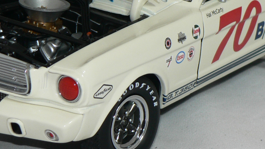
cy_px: 27
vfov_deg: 6.0
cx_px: 108
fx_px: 1426
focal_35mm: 203
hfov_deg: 10.6
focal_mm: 12.4
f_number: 3.2
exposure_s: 1/60
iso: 80
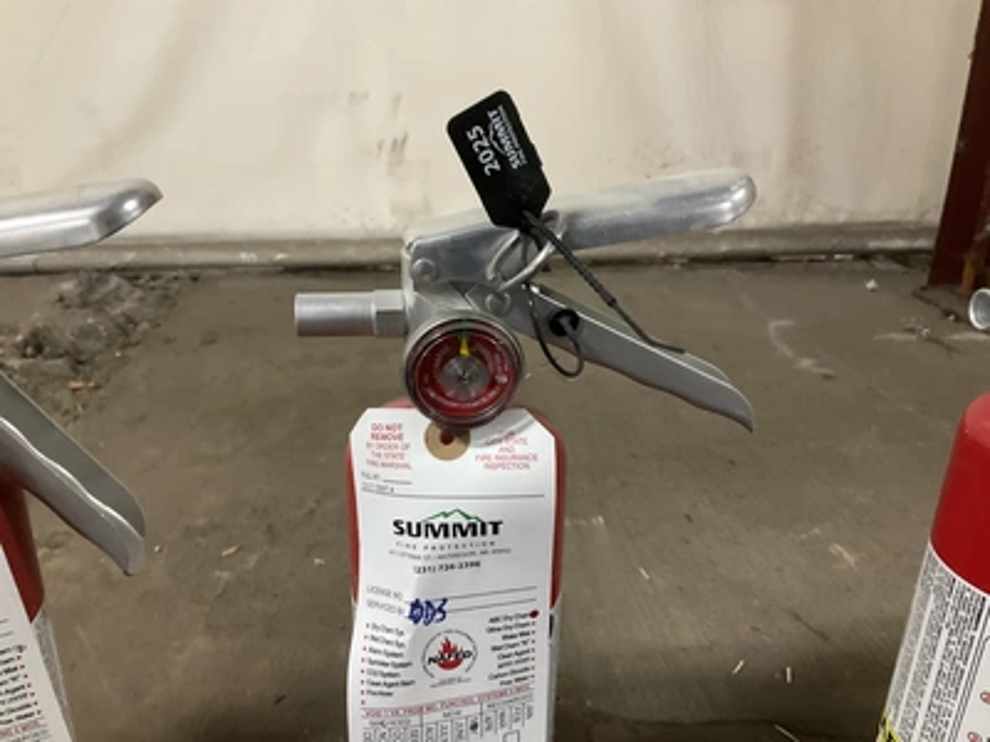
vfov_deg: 48.2
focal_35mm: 29
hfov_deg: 61.7
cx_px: 495
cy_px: 371
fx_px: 829
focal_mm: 3
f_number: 1.8
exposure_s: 1/60
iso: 250
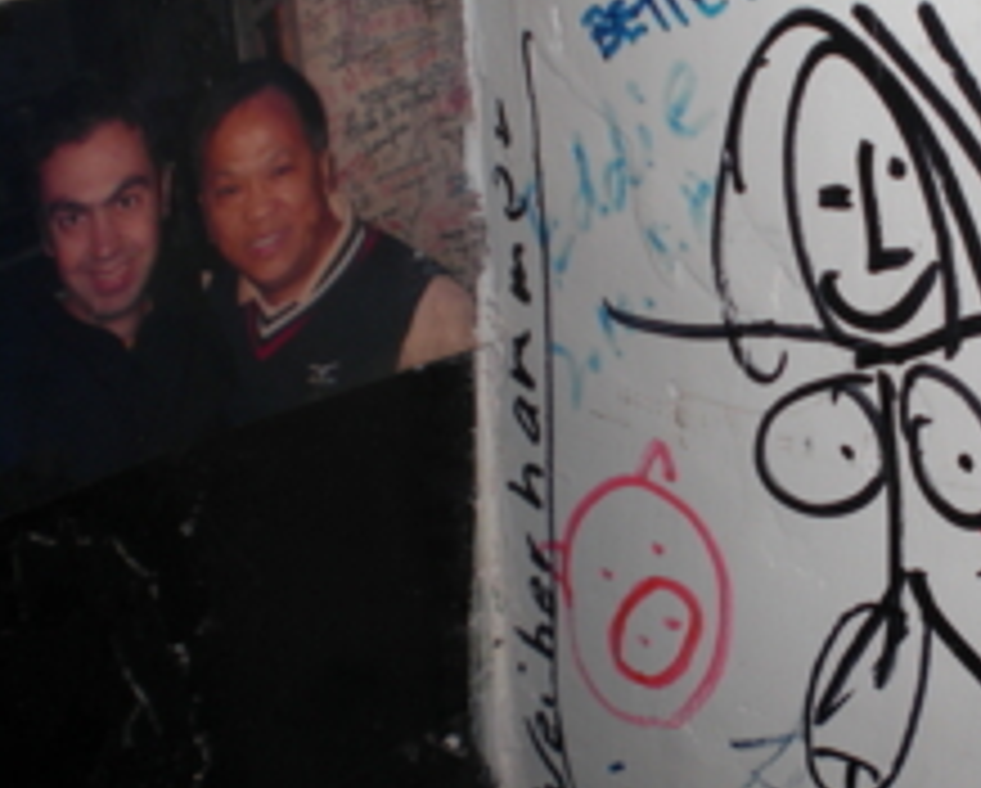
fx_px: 1977
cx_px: 896
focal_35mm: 68
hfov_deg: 26.8
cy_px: 387
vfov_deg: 22.5
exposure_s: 1/60
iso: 64
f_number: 3.1
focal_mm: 6.3
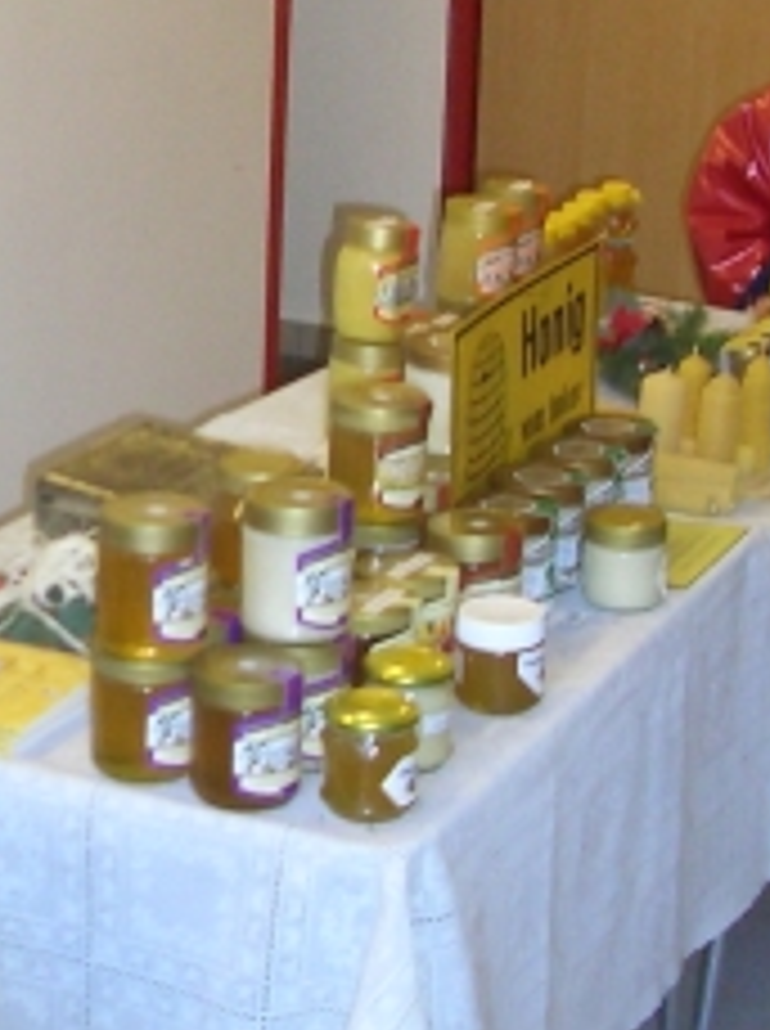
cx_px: -113
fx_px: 2915
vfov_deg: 20.1
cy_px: 445
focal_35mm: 98
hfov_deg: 14.6
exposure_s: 1/60
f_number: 2.6
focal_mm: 5.8
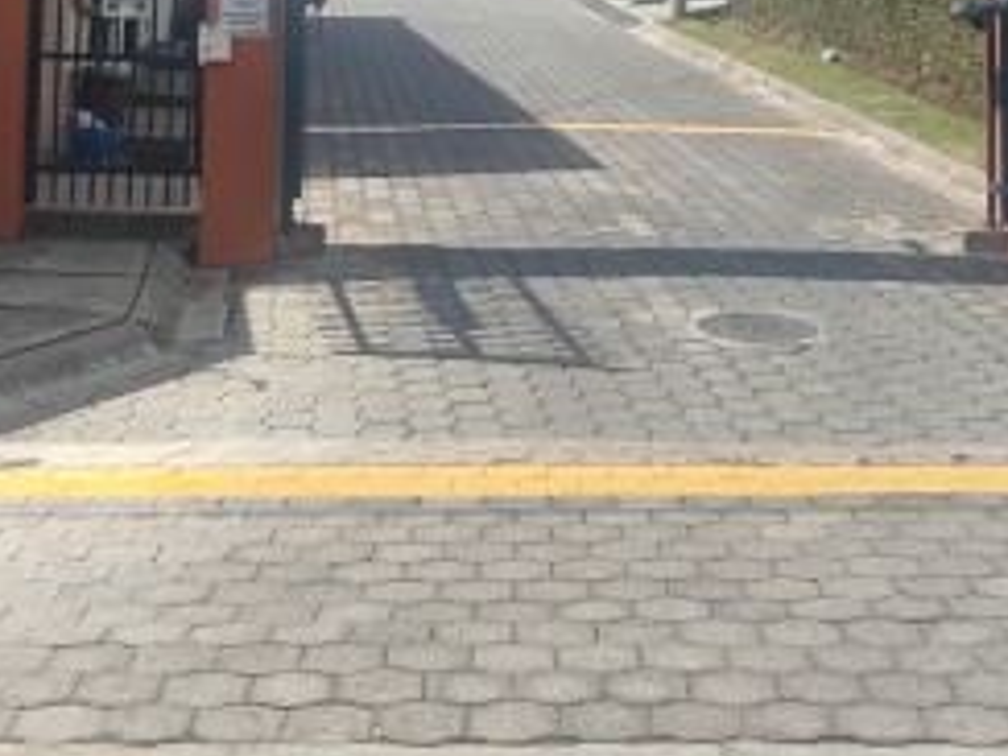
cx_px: 549
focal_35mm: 67
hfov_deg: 29.0
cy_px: 0
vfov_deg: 21.2
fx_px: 1951
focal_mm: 1.65
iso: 50
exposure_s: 1/835
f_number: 2.2
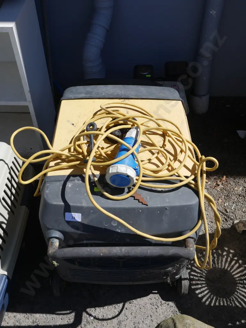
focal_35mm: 32
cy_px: 164
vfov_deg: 56.8
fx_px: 303
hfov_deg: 44.2
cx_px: 123
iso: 200
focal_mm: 16
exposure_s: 1/640
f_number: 8
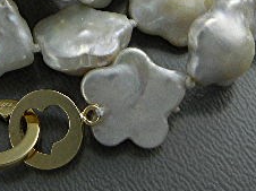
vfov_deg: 16.3
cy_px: -63
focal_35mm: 85
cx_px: 59
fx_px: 628
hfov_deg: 22.8
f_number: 3.5
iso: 400
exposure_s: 1/61.8
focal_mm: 5.4
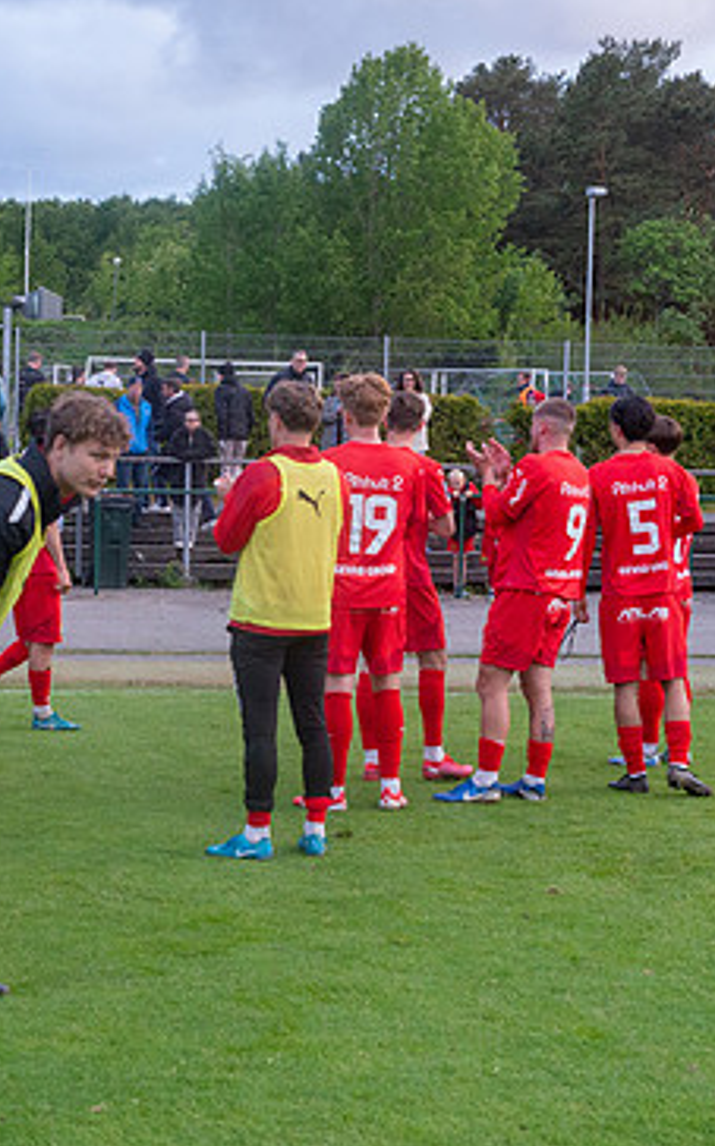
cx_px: 57
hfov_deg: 16.5
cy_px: 578
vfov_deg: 26.5
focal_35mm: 78
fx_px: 2436
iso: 2500
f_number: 4
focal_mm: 46
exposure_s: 1/640
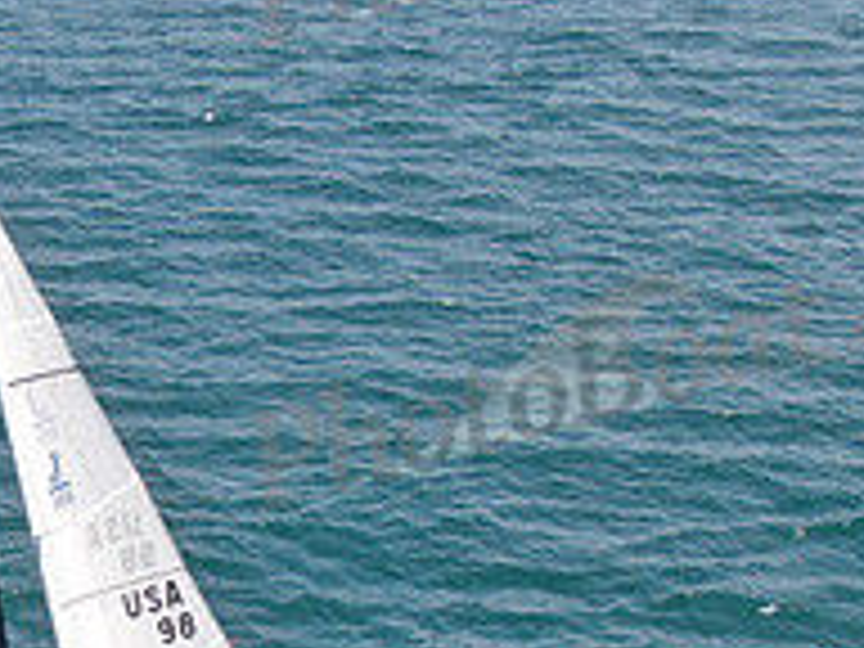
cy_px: 713
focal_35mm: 130
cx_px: -9
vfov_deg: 11.2
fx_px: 3245
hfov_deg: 14.9
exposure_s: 1/640
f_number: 3.6
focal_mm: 7.39
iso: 100
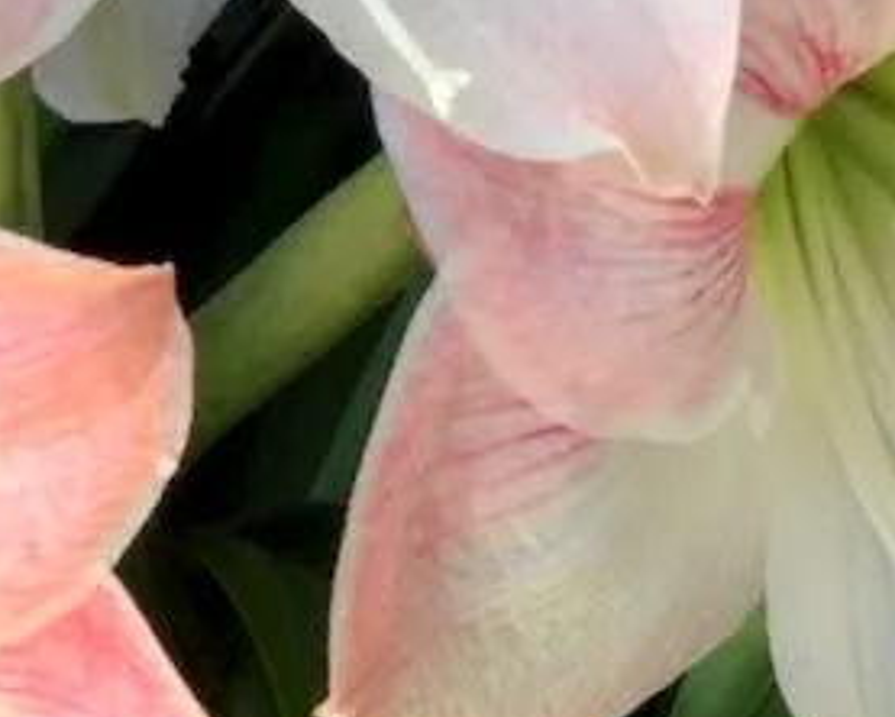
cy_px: -294
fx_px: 3154
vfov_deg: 12.5
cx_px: -394
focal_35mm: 119
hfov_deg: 15.1
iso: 50
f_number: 2.4
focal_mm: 4.12
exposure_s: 1/151
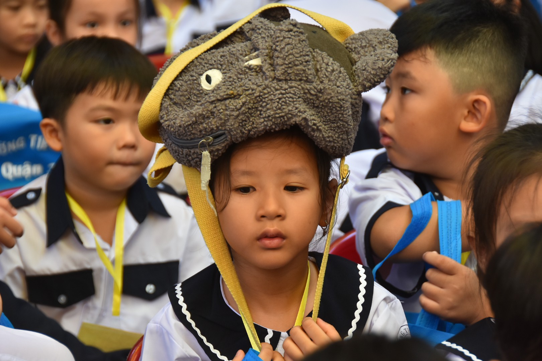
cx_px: 271
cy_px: 180
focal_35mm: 158
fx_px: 2371
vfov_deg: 8.7
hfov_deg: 13.0
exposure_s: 1/250
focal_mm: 105
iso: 640
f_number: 5.3
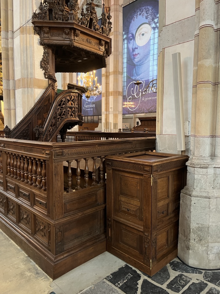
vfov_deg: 67.3
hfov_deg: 53.1
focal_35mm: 26
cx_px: 110
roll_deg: +0.3
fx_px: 220
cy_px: 147
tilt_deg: -2.2
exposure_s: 1/33
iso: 500
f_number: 1.6
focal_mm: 5.1
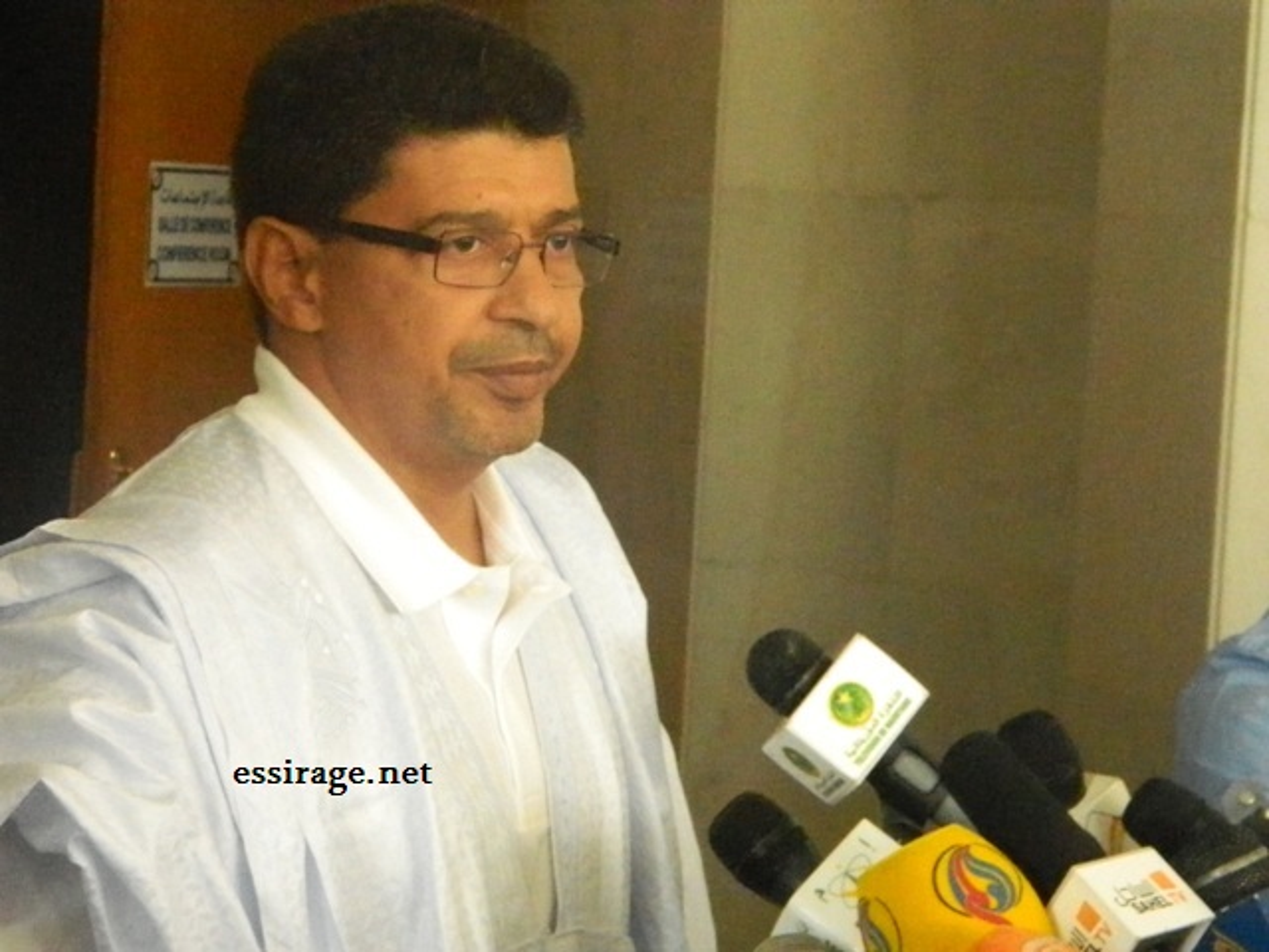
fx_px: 3776
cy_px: 476
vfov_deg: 14.4
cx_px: 634
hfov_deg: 19.1
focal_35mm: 103
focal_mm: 18.6
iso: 3200
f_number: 4.5
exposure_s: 1/320
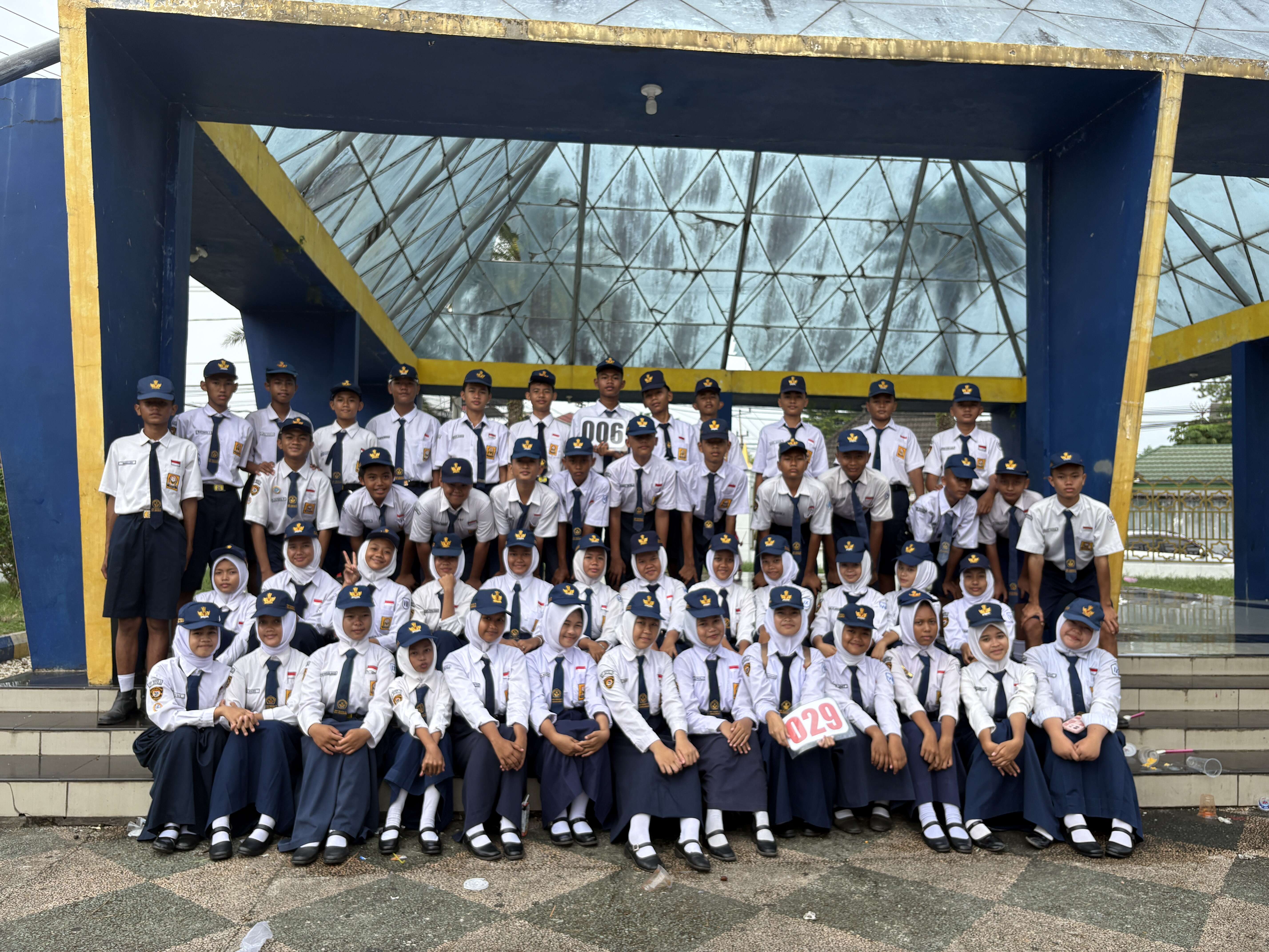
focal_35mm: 26
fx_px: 953
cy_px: 476
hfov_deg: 67.3
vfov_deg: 53.1
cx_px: 634
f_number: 1.6
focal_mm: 5.96
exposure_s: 1/1517
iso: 50
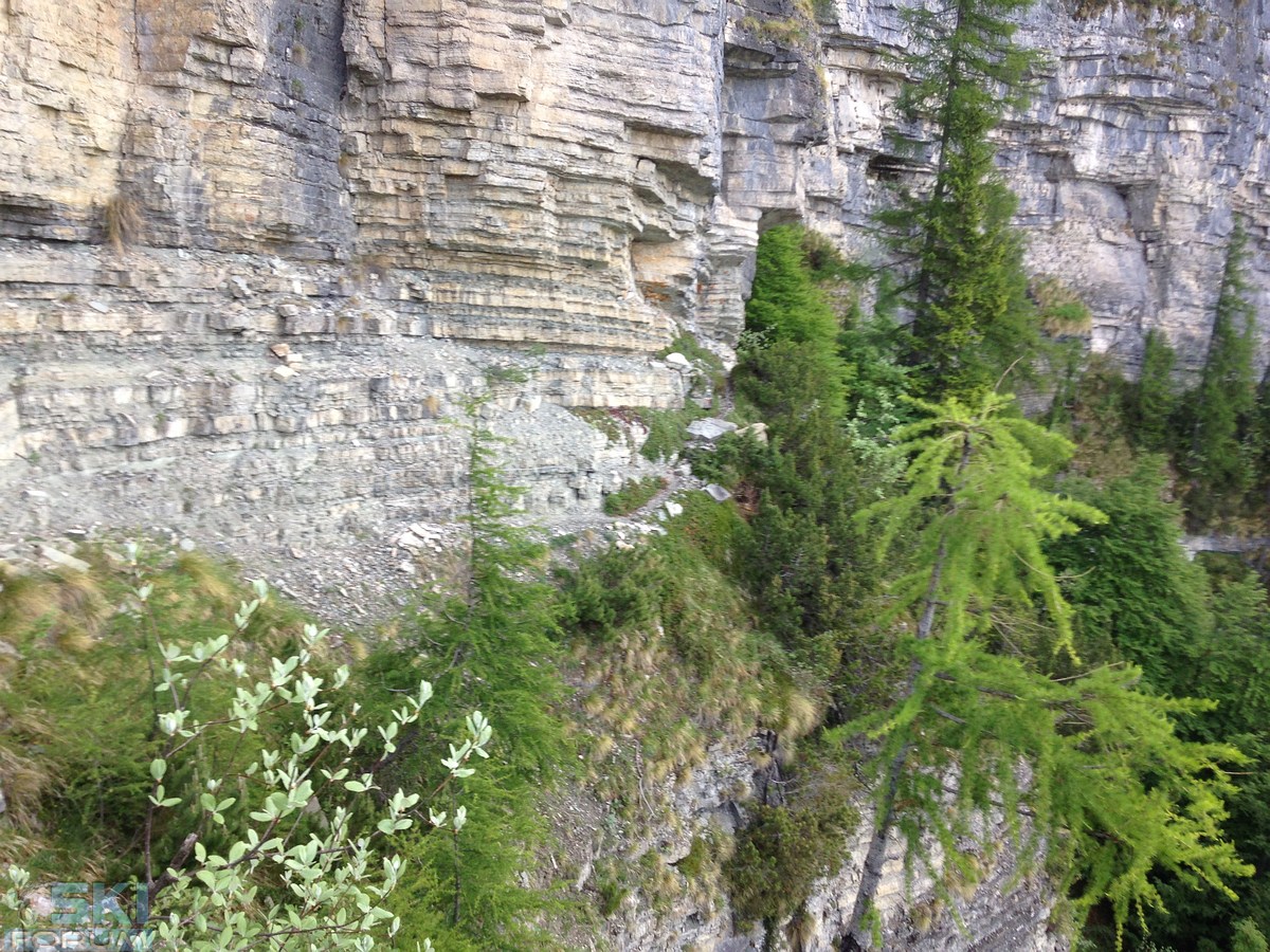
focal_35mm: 33
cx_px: 635
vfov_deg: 42.9
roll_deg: -0.5
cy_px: 476
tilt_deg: -12.0
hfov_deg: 55.4
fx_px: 1211
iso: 64
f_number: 2.4
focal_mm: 4.12
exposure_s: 1/120
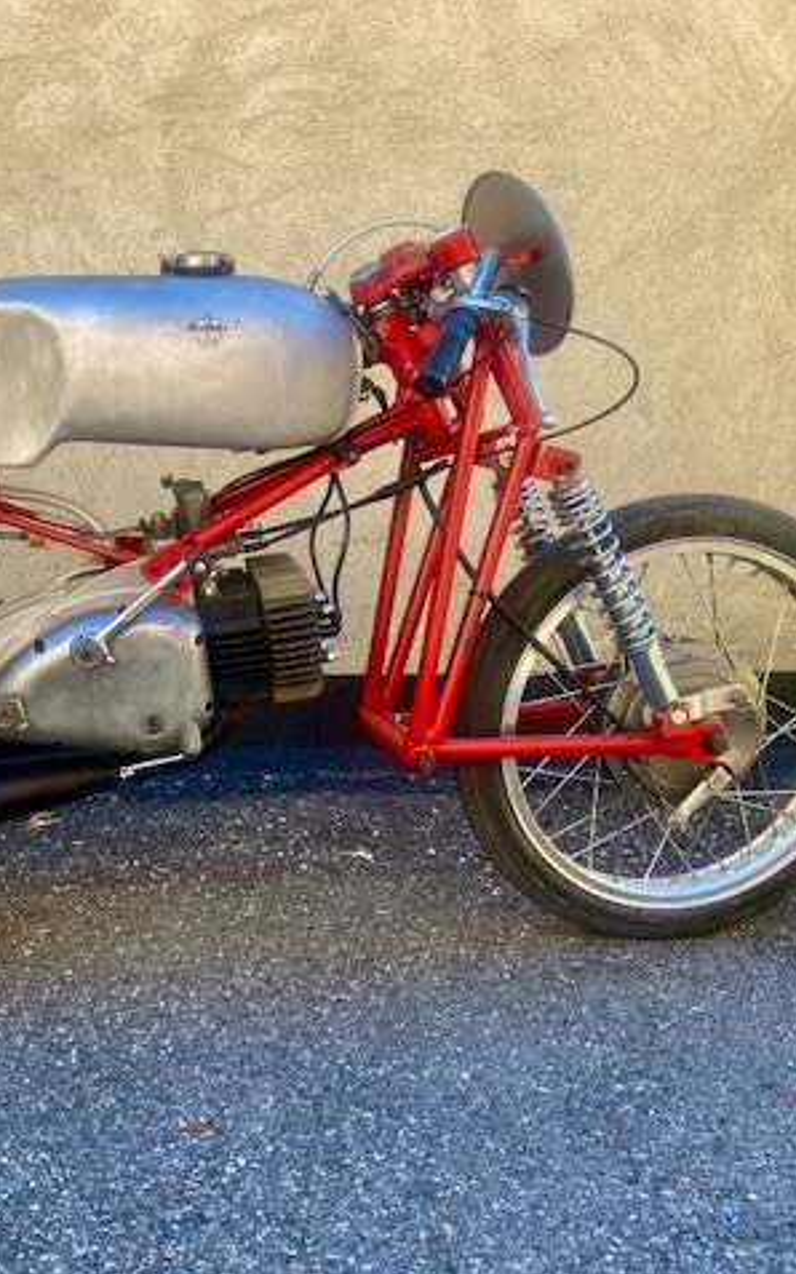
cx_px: 115
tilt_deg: -8.5
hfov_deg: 33.0
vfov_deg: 52.8
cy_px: 638
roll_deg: -0.5
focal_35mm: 37
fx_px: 1285
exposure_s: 1/255
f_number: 1.8
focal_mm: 4.25
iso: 32
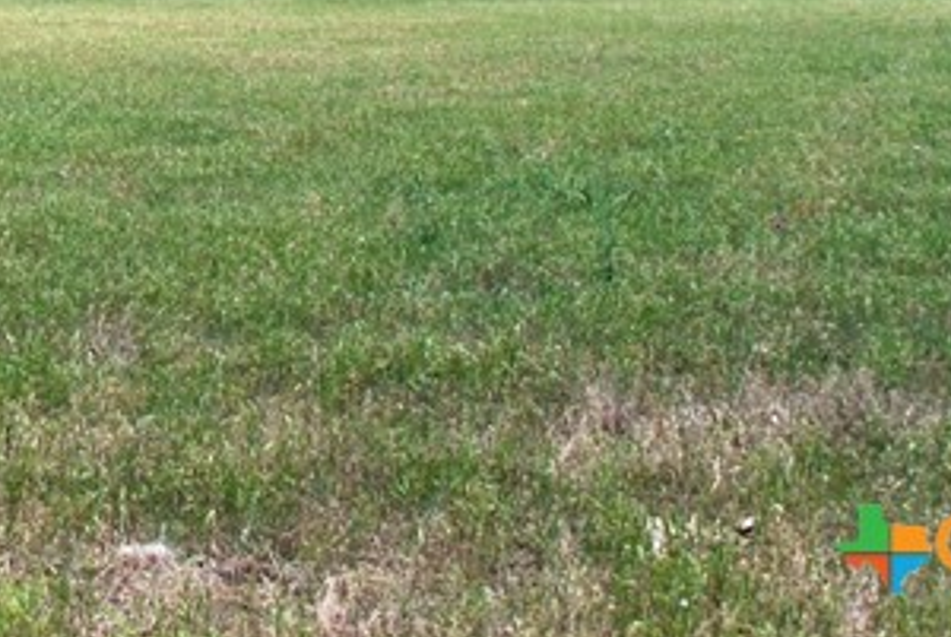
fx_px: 3148
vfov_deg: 10.9
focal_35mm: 119
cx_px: -420
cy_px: -488
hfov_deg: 15.9
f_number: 8
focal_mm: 22
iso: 100
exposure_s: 1/250
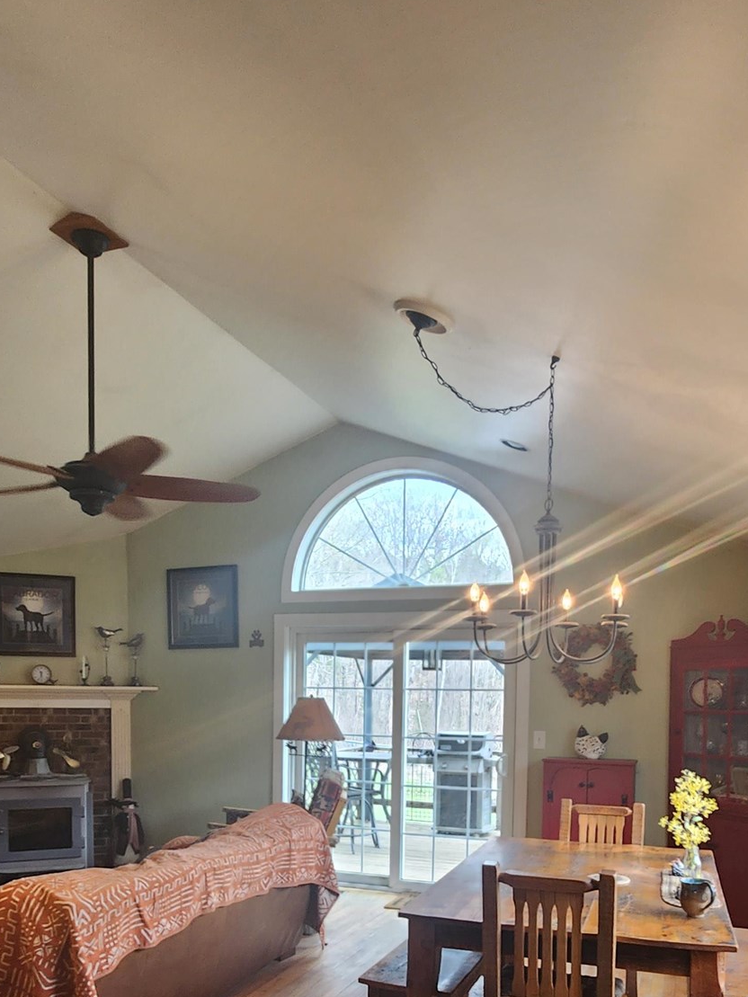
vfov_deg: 61.8
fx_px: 778
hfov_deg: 51.4
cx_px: 378
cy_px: 743
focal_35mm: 27
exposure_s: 1/60
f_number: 2.2
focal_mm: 2.2
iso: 160
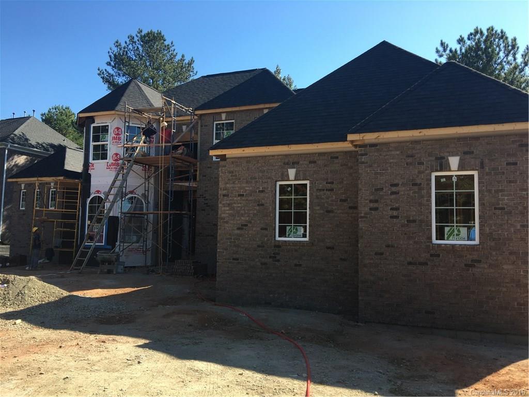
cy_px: 198
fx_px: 443
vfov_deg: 48.2
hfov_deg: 61.7
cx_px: 264
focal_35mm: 29
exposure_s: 1/582
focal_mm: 4.15
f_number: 2.2
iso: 25
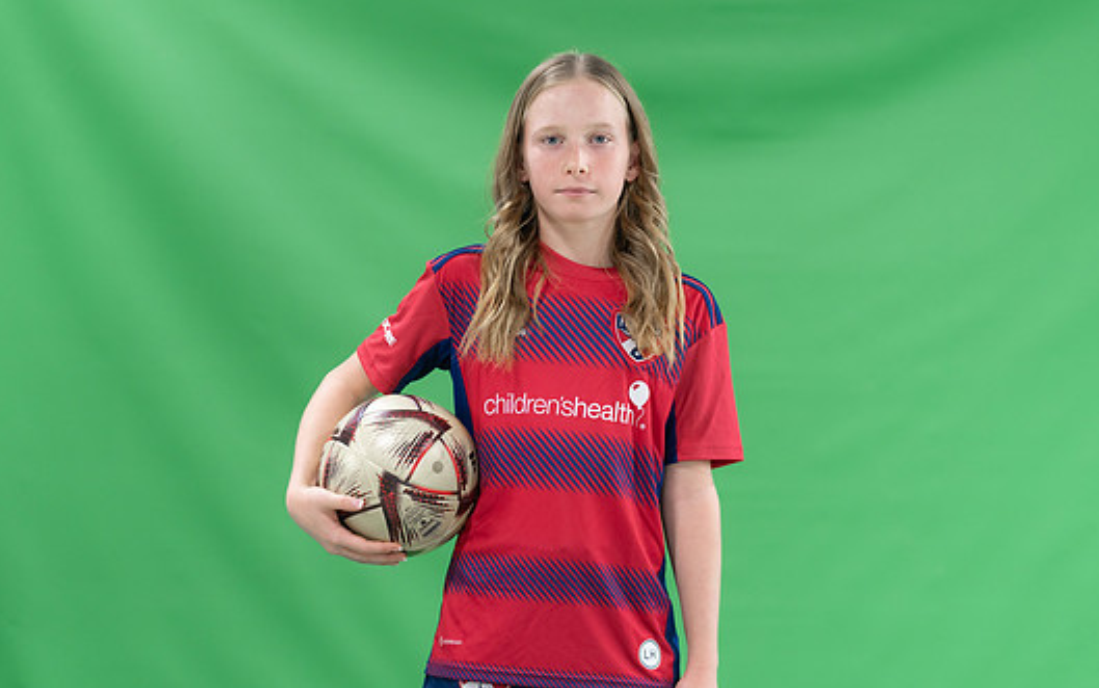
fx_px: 4584
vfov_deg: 8.6
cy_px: 332
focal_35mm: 153
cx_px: 553
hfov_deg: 13.7
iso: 1000
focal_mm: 137
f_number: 2.8
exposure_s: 1/250
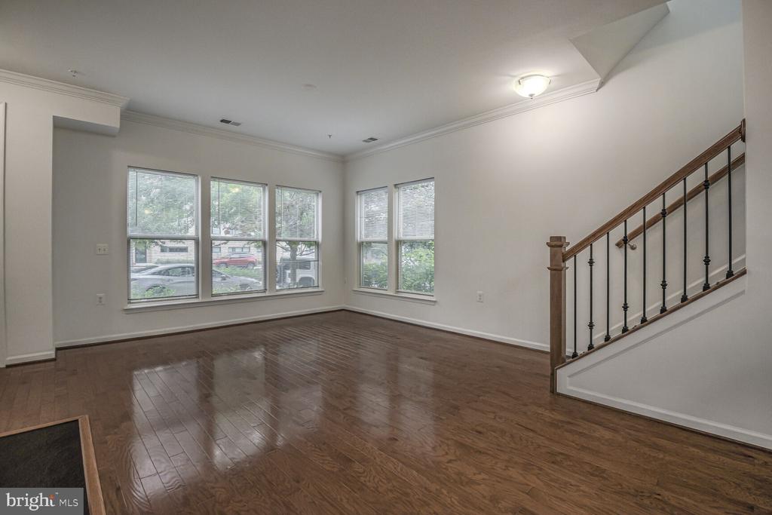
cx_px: 386
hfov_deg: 96.7
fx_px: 343
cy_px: 258
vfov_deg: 73.8
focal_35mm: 16
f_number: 8
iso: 400
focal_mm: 16
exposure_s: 1/10
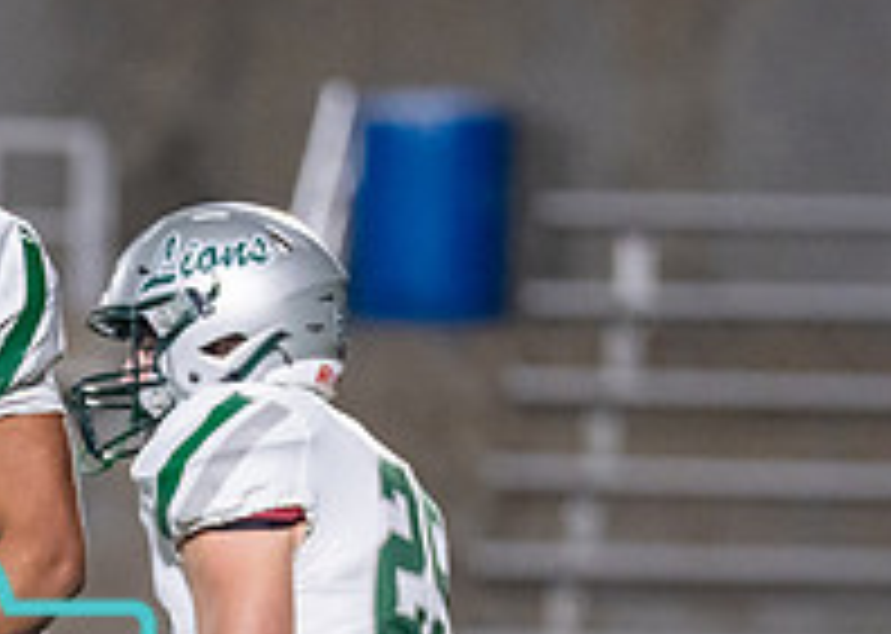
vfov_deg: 1.8
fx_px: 20577
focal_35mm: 814
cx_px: -193
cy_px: 678
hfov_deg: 2.5
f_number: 2.8
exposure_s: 1/1250
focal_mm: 200
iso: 2500
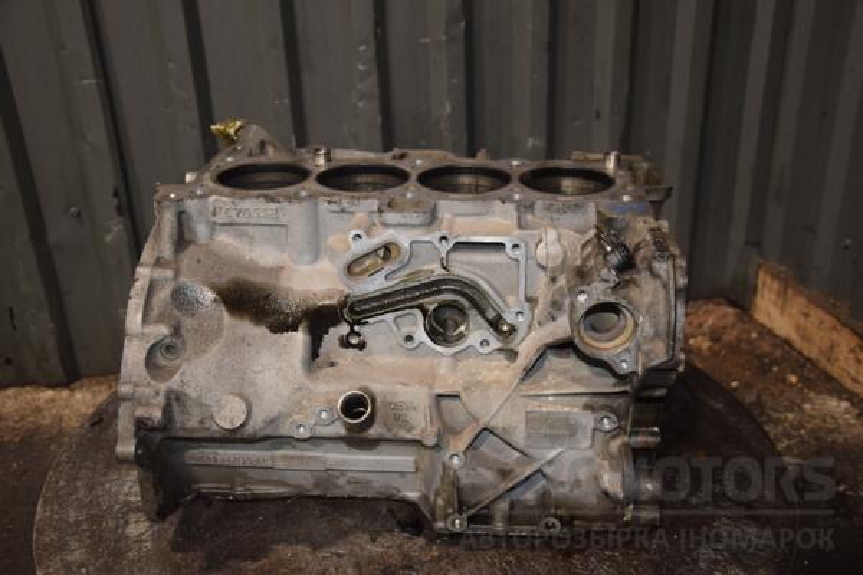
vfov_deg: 34.2
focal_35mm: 39
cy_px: 288
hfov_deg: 49.6
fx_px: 935
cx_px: 432
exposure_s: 1/60
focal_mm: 26
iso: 800
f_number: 5
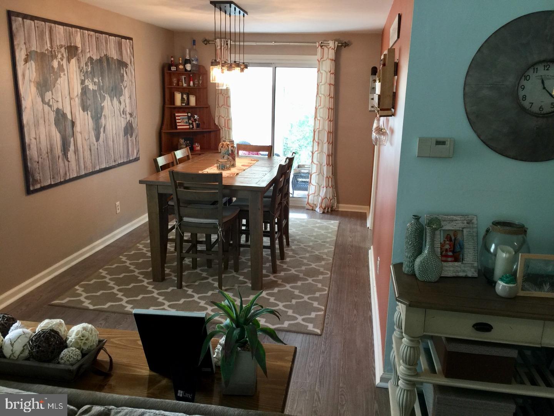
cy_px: 208
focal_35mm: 29
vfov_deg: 48.2
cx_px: 277
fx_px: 464
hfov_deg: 61.7
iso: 50
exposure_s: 1/30
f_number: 2.2
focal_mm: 4.15
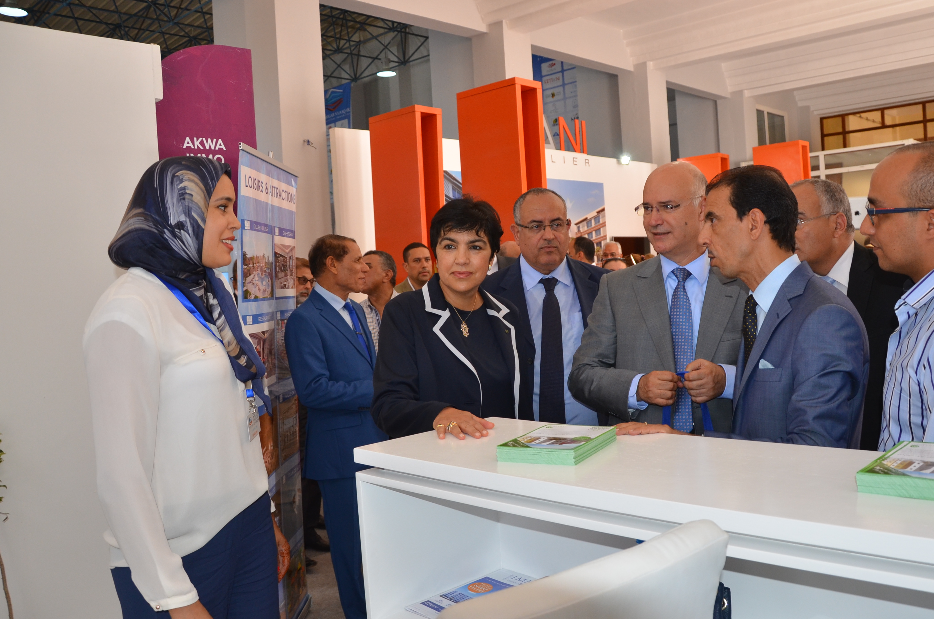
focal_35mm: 31
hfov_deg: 60.2
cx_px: 530
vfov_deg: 42.1
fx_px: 803
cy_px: 320
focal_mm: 18
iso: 500
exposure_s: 1/60
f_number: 3.5
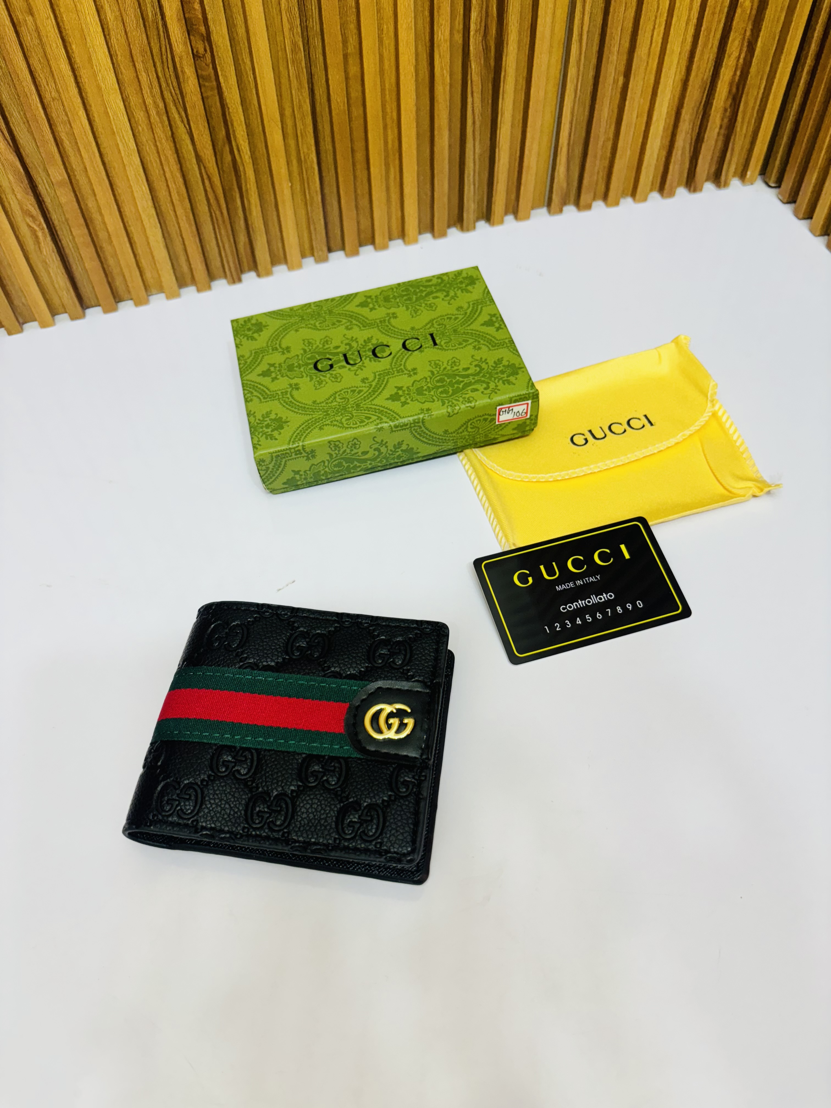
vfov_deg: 67.3
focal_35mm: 26
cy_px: 554
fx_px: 832
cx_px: 416
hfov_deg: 53.1
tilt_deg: -53.0
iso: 100
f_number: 1.6
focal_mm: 5.96
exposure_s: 1/100
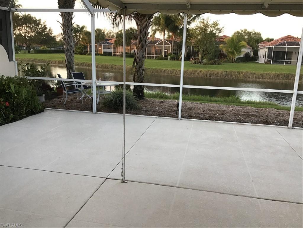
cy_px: 114
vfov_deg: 45.4
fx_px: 271
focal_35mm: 31
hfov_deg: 58.4
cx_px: 152
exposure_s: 1/40
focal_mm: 3.3
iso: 25
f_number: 2.4
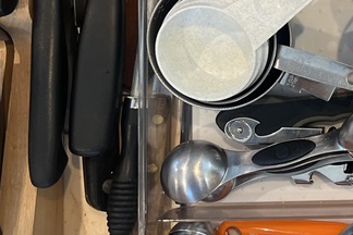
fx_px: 735
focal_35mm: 75
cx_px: 439
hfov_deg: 24.2
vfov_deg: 17.7
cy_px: -5
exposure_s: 1/60
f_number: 1.5
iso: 80
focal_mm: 5.7
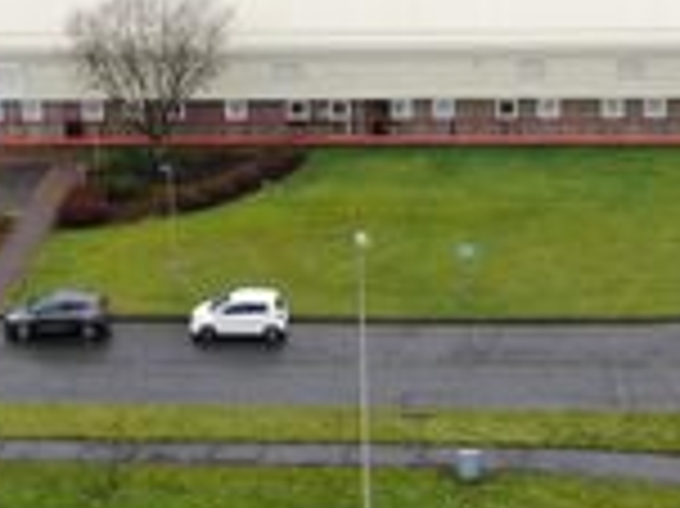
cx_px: 329
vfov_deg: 18.5
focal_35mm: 77
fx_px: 1511
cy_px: -18
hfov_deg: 25.4
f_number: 3
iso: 100
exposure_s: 1/120
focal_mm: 5.11
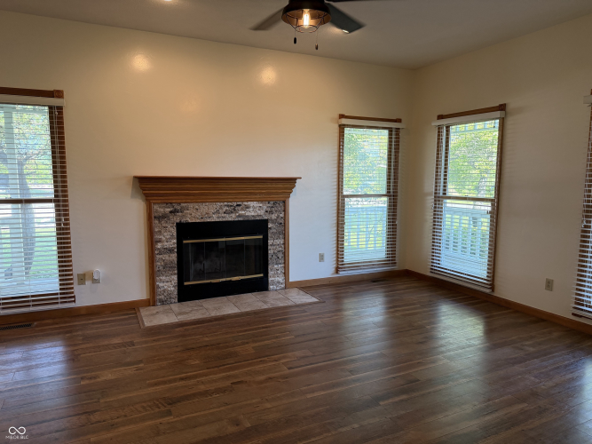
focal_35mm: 24
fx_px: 410
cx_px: 296
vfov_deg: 56.8
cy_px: 222
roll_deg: -0.2
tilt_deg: -7.1
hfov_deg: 71.6
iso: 160
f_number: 1.78
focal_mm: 6.76
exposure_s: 1/126
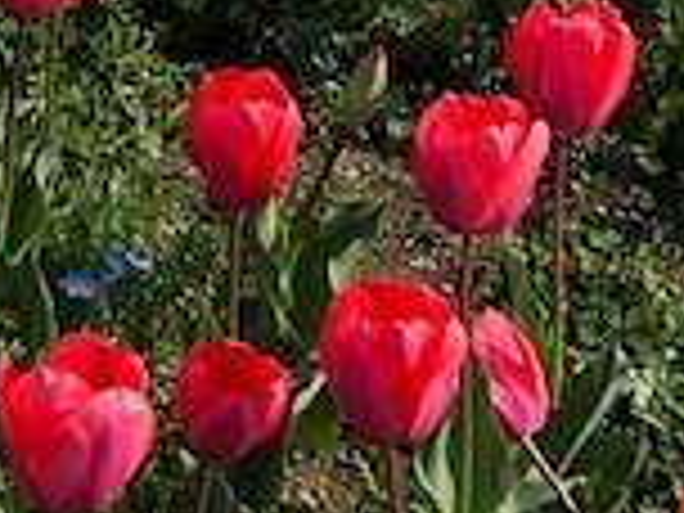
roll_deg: +4.9
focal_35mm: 118
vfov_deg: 12.0
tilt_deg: -28.1
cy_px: -234
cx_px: -202
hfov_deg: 15.9
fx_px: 2332
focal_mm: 3.99
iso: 20
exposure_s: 1/1312
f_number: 1.8
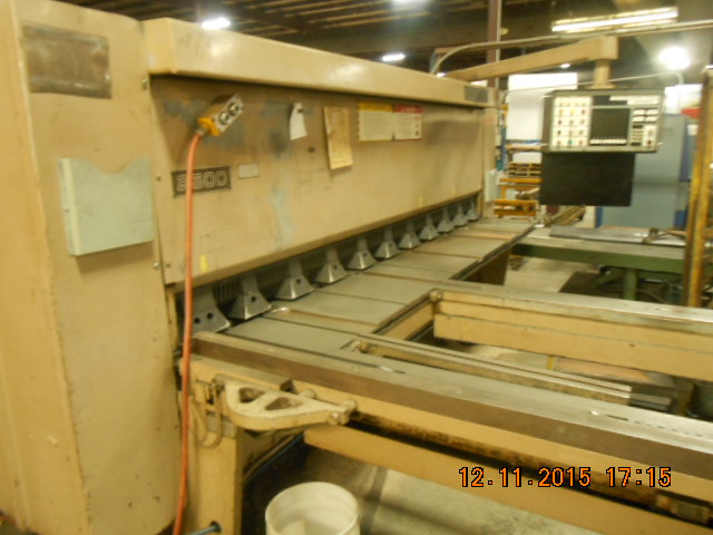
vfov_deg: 53.1
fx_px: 536
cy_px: 268
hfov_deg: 67.3
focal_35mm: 26
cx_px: 356
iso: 400
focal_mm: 4.6
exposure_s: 1/5
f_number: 3.5
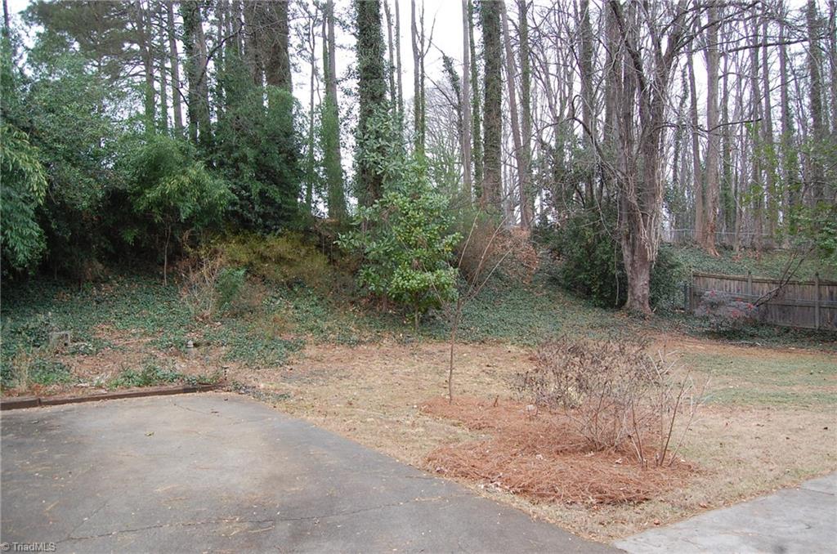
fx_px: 626
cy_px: 277
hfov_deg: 67.5
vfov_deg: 47.7
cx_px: 418
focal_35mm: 27
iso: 400
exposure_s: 1/100
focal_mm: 18
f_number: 5
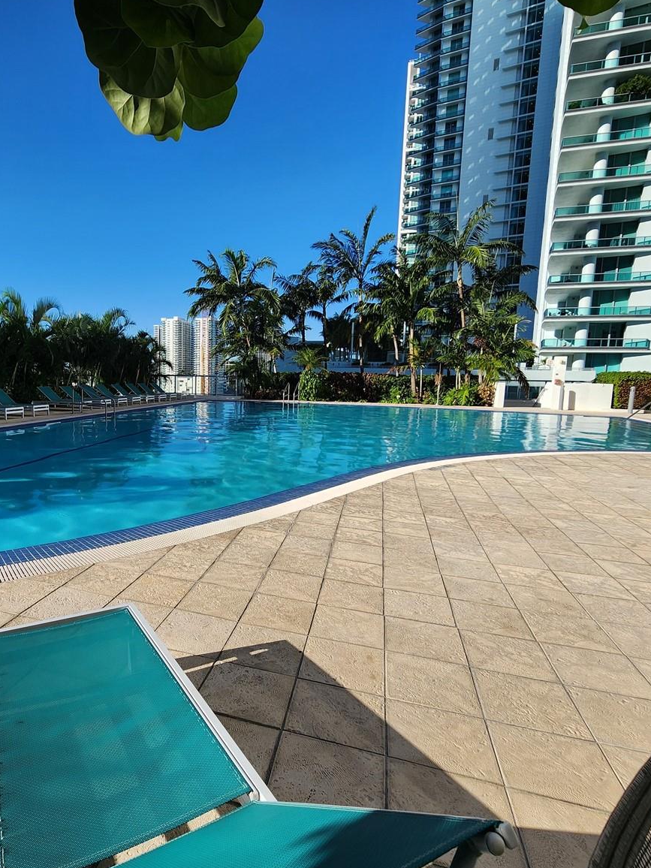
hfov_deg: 69.4
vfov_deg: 87.7
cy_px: 441
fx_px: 451
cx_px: 213
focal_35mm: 18
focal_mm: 2.2
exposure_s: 1/1910
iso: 50
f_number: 2.2
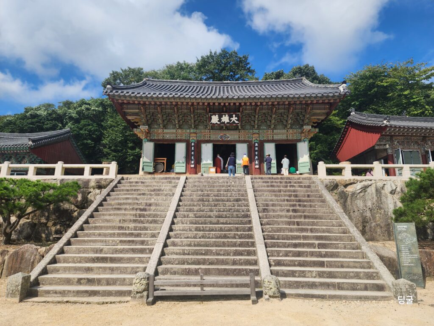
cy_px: 163
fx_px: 288
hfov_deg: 73.9
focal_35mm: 23
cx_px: 217
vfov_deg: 58.9
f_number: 1.8
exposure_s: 1/1276
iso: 12
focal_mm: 6.4
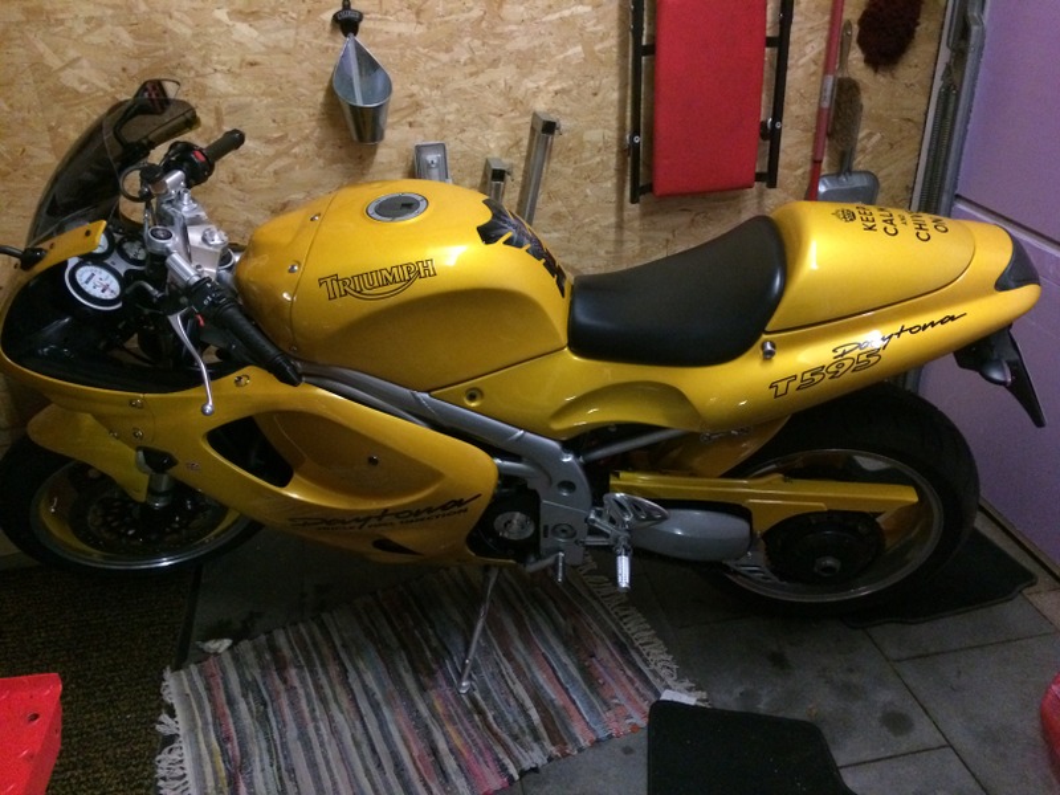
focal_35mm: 29
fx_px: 888
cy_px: 398
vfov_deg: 48.2
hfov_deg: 61.7
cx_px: 530
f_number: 2.2
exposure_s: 1/17
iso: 400
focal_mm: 4.15
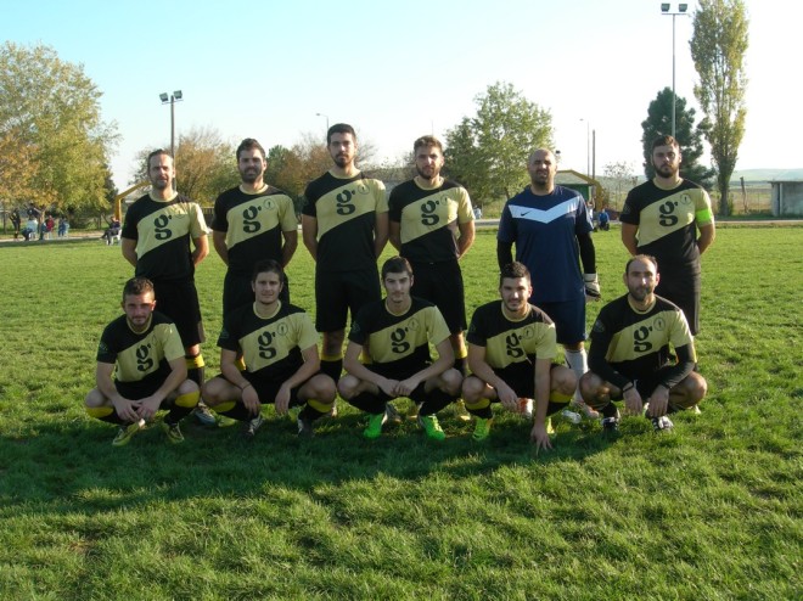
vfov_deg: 35.1
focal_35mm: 41
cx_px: 402
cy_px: 300
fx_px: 950
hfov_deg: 45.8
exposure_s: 1/166
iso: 50
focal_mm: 8.5
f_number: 4.9
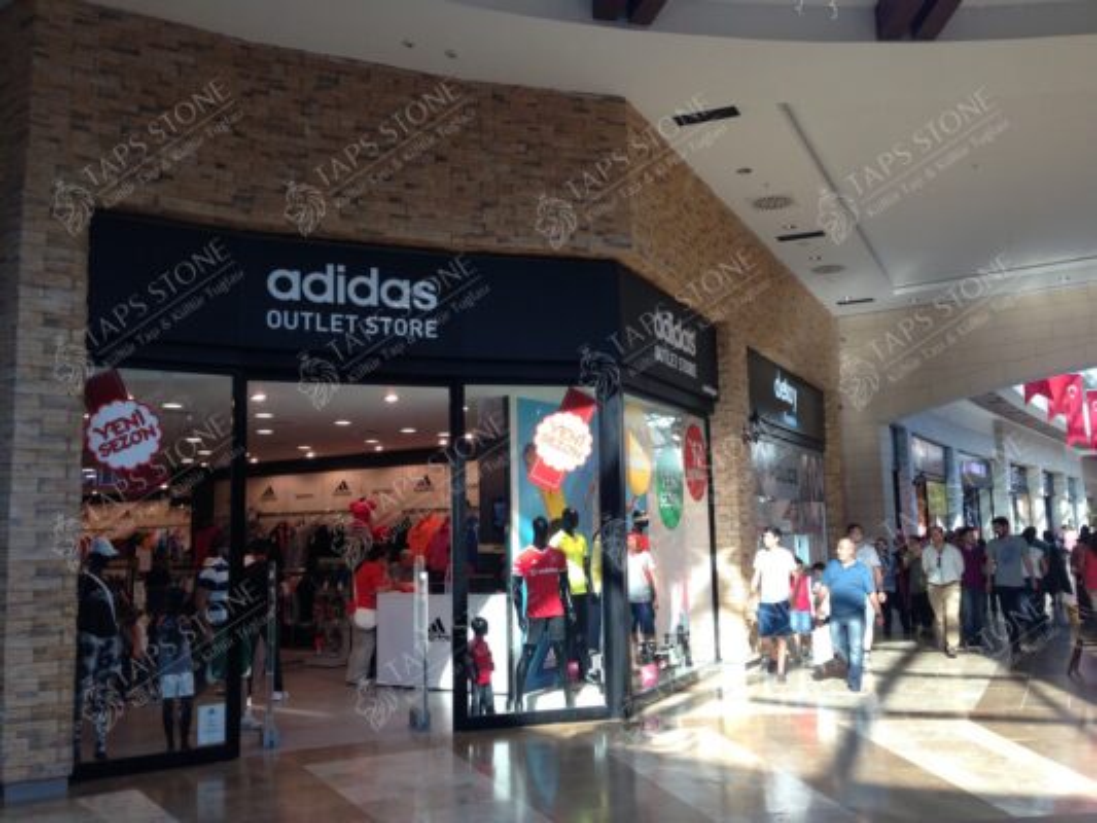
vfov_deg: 43.0
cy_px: 412
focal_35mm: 33
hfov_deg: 55.3
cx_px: 548
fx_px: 1046
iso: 80
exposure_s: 1/120
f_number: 2.4
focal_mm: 4.12
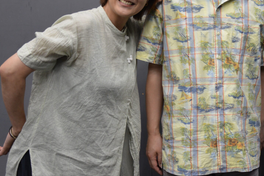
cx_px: 216
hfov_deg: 28.2
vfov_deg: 19.2
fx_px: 513
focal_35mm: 70
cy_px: 26
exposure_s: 1/30
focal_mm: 26
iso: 400
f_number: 4
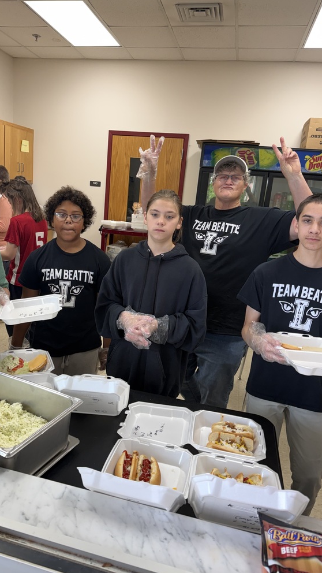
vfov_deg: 69.9
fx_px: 410
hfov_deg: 42.7
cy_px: 283
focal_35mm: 27
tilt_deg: -12.8
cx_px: 131
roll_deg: -5.6
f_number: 1.78
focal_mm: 6.76
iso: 125
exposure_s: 1/120
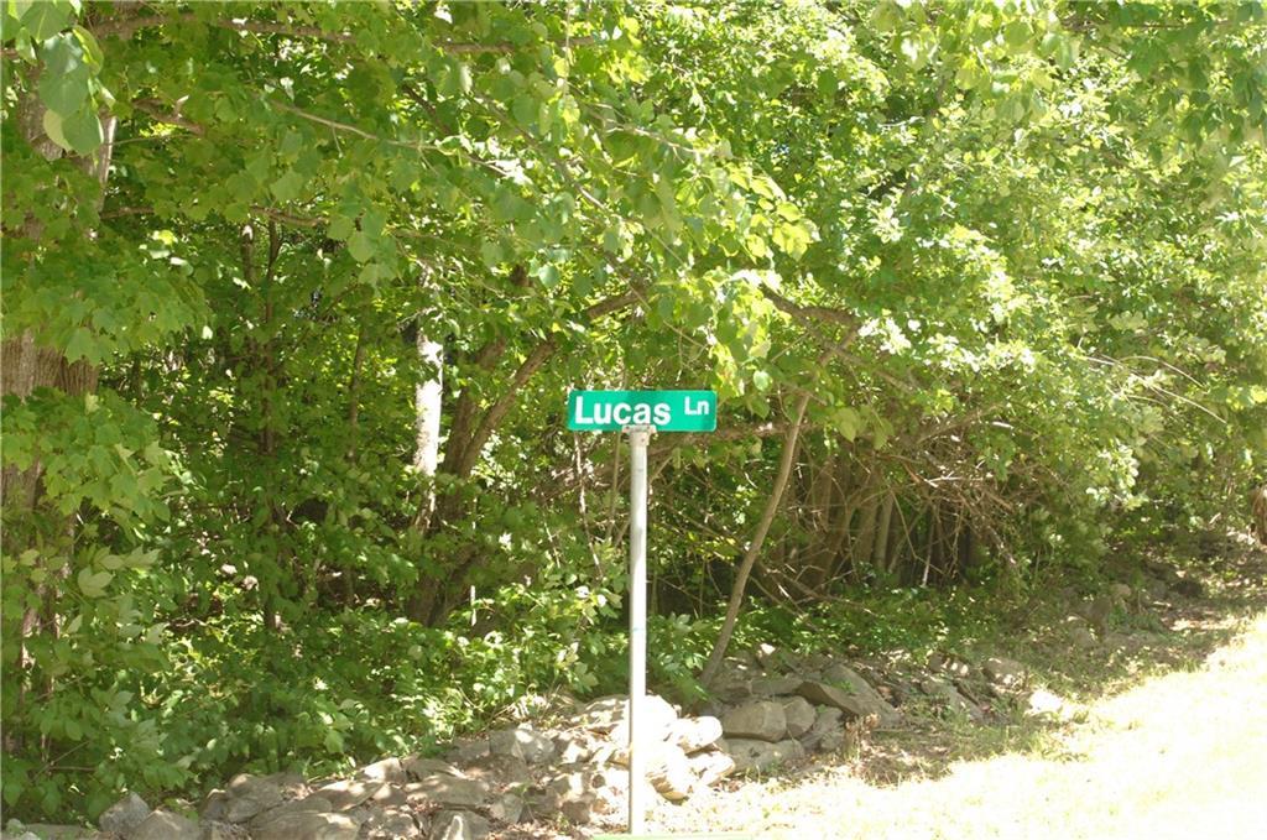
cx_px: 634
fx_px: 1845
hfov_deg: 37.9
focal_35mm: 52
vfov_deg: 25.7
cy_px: 420
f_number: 5.6
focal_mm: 35
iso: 400
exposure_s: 1/125
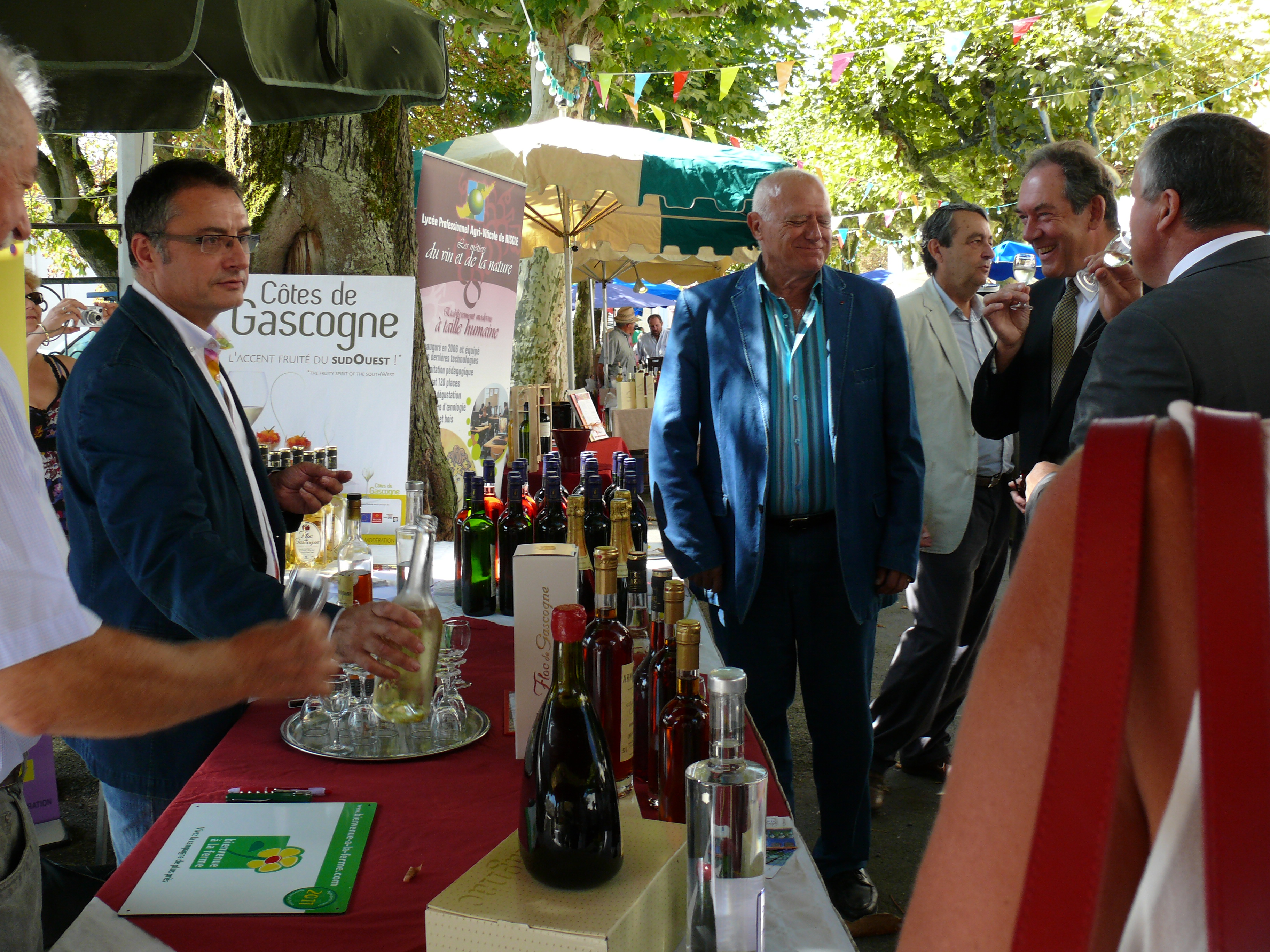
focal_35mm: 35
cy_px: 476
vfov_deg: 40.7
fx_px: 1284
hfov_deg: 52.6
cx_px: 635
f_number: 3.6
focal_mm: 7.4
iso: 100
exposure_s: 1/100
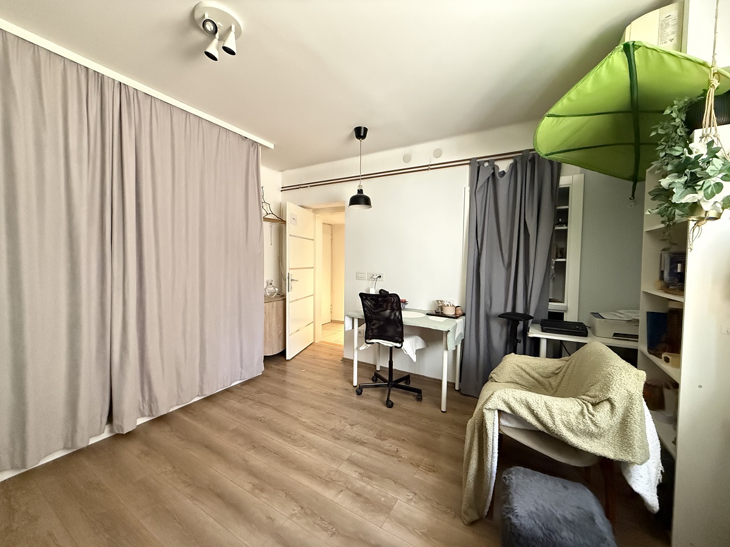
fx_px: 295
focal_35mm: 14
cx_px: 365
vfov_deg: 85.7
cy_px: 274
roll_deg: -0.2
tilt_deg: -2.2
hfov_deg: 102.1
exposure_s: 1/60
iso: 1250
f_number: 2.2
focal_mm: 2.22
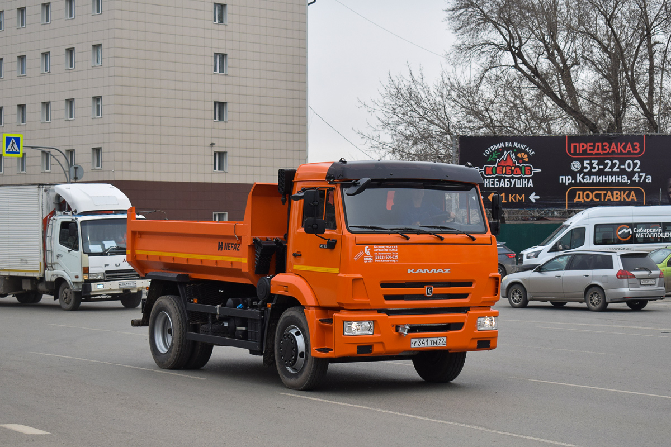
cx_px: 336
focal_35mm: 72
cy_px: 224
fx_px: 1342
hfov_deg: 28.1
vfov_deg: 18.9
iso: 400
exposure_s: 1/800
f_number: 5.3
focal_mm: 48
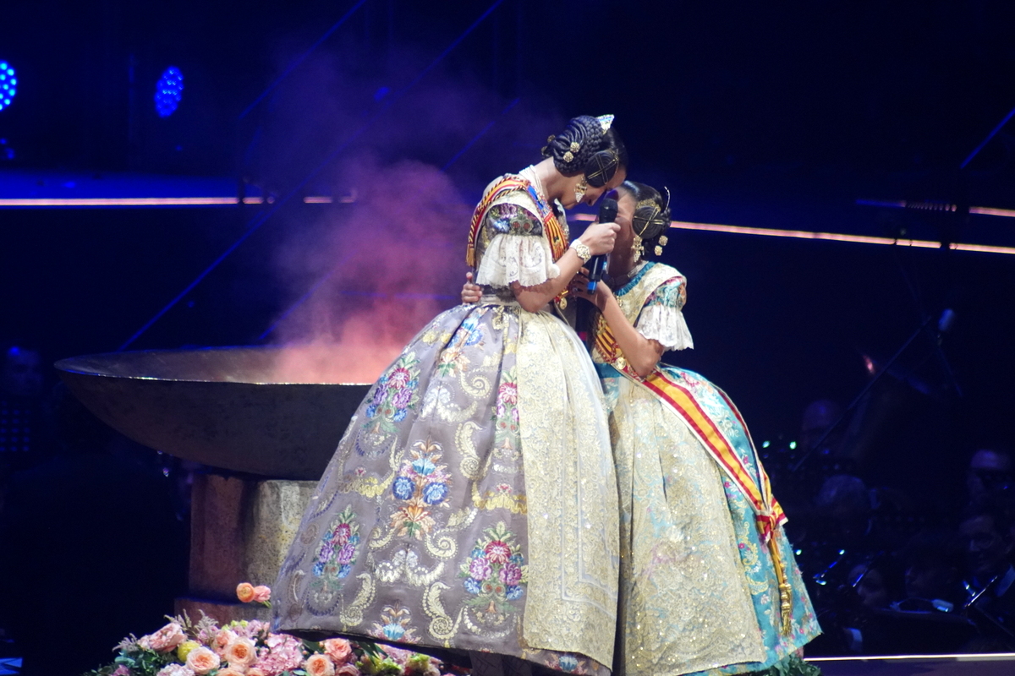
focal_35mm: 450
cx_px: 508
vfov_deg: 3.1
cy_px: 338
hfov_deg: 4.6
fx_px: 12687
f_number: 5.6
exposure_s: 1/400
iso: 3200
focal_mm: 300
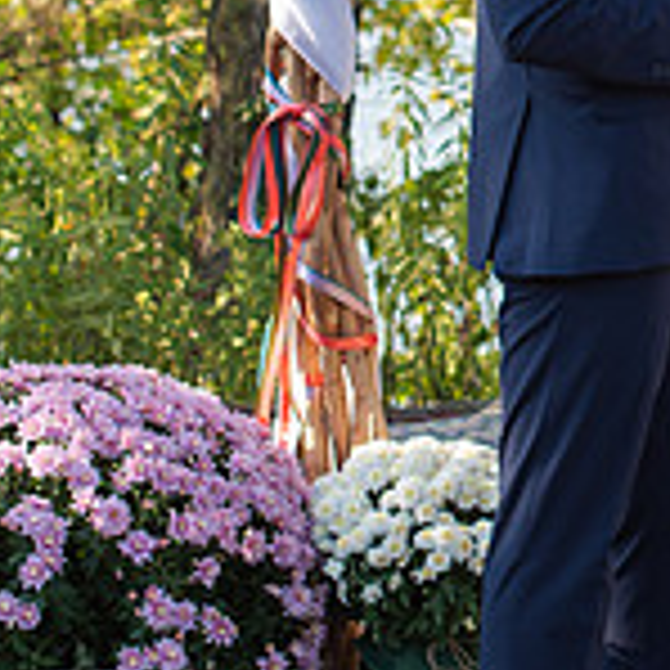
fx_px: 3788
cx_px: 954
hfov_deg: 9.8
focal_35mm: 173
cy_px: -75
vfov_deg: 10.0
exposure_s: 1/800
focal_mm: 50
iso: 320
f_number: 3.5
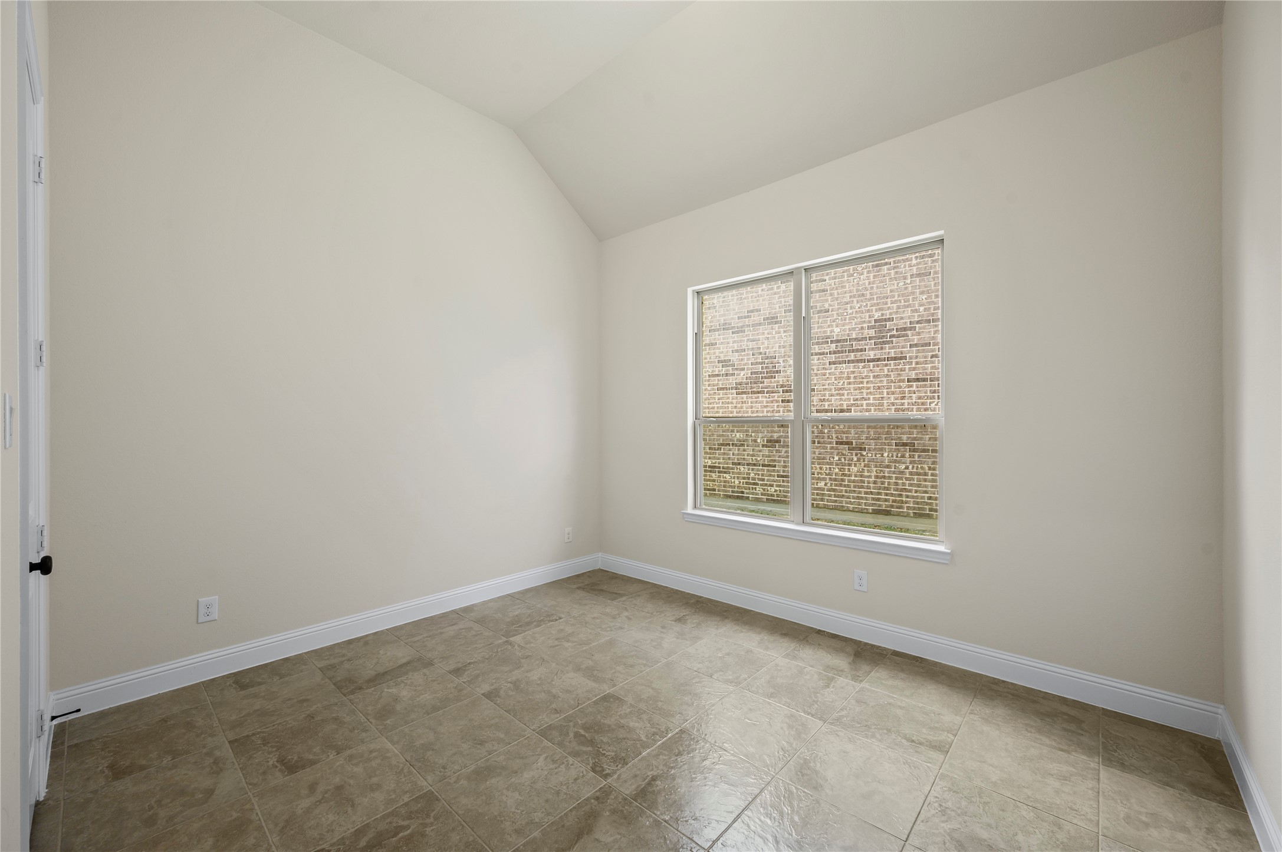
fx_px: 498
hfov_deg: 104.3
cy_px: 426
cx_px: 641
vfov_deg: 81.1
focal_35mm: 14
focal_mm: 14
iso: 400
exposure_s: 1/8
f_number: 8
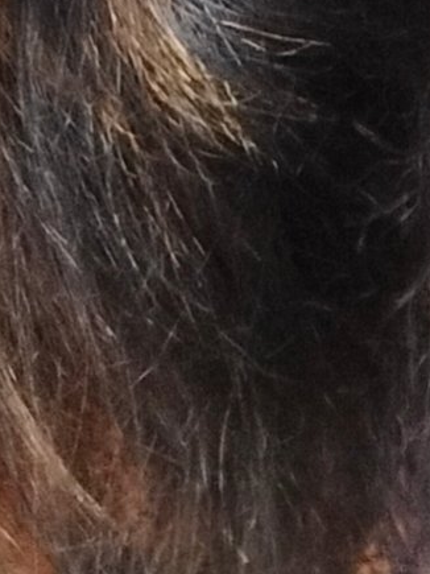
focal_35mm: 92
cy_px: -512
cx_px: -342
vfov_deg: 16.9
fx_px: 1525
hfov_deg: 14.2
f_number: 2
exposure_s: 1/17
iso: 640
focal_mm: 3.41
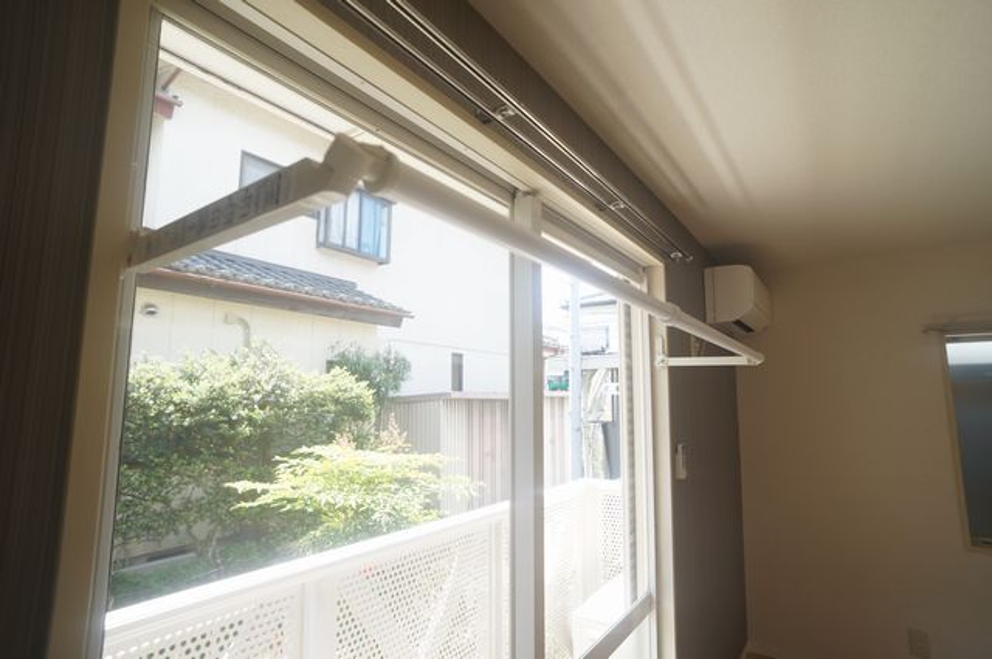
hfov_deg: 73.8
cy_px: 330
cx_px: 496
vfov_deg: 53.0
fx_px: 660
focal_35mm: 24
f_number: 4
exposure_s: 1/60
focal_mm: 16
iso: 100
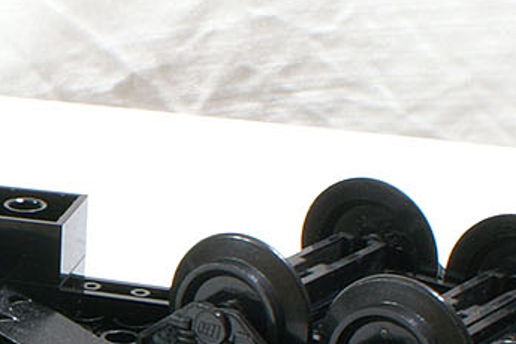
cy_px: 392
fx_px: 1992
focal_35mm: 139
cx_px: -194
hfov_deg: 14.1
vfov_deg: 9.8
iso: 100
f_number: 25
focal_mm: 20
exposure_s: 8
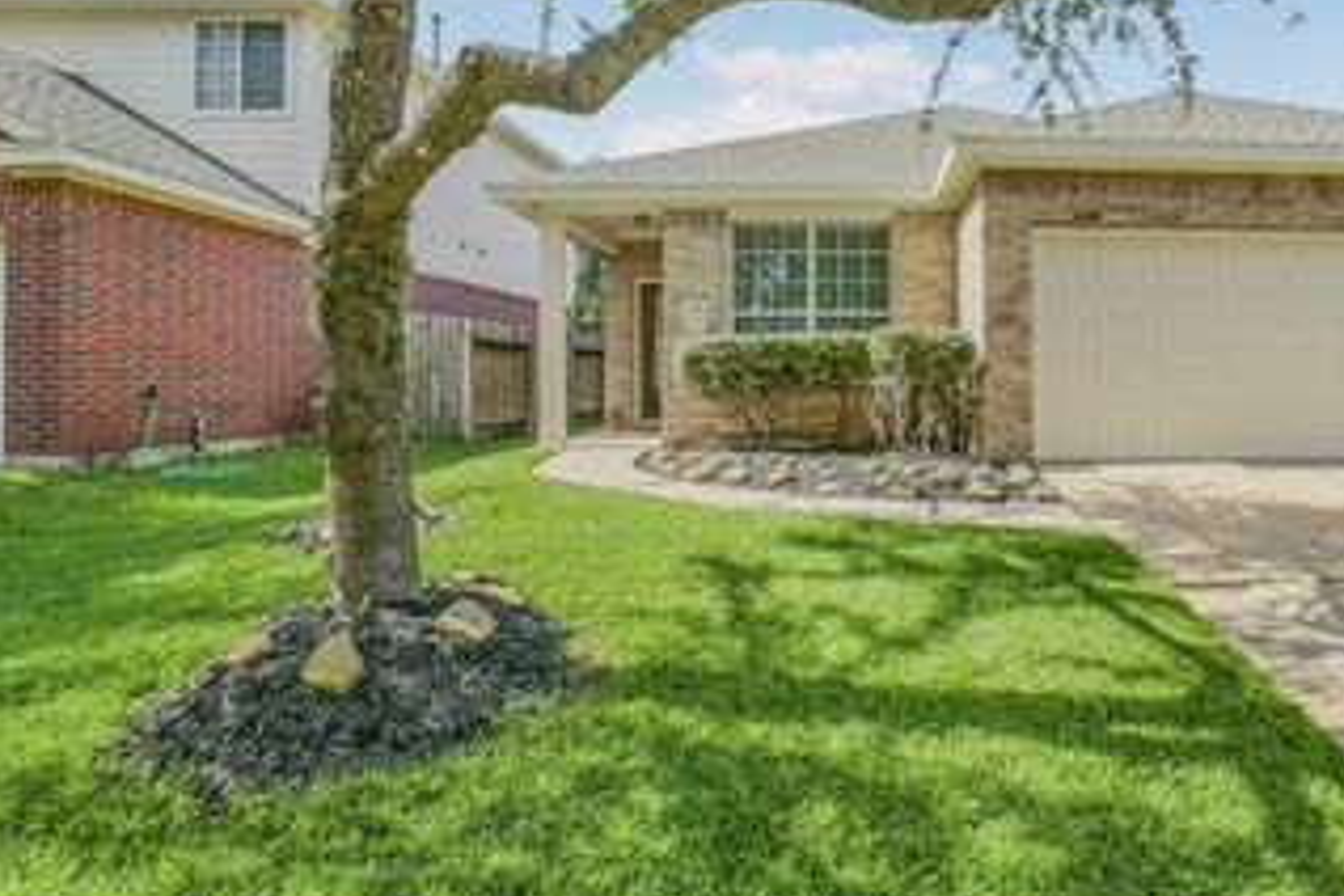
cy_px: 378
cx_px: 879
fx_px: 821
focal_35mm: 22
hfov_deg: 76.5
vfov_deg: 57.0
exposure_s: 1/320
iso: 500
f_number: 11
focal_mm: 14
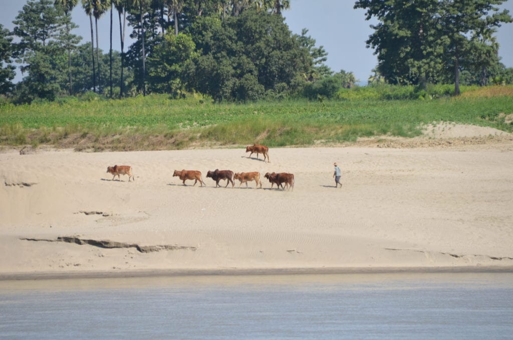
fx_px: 5332
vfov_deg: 3.6
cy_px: 170
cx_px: 256
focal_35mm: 375
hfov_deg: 5.5
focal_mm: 250
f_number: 8
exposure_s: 1/1000
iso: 400
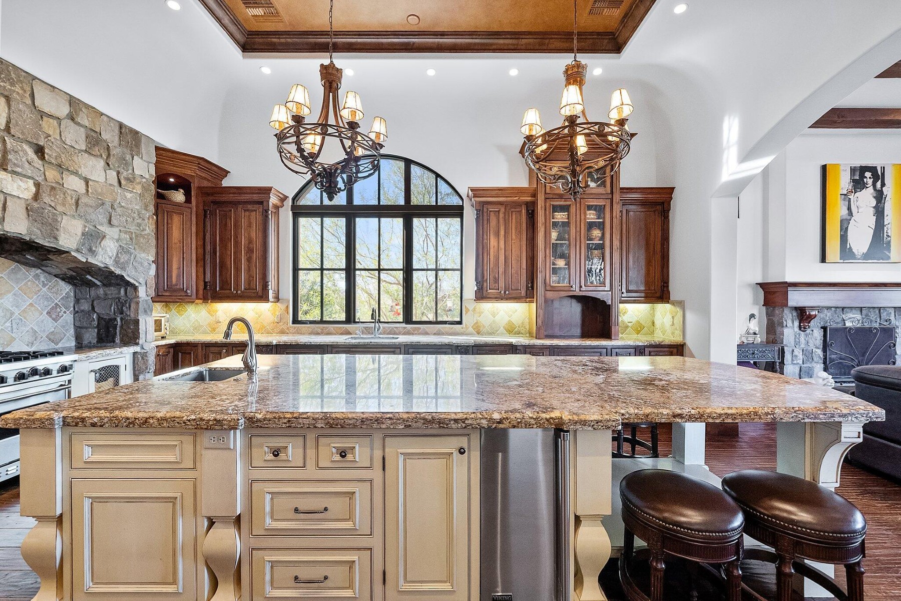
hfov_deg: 104.3
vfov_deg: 81.2
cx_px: 450
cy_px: 300
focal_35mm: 14
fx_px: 350
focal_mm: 14
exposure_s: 1/40
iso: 3200
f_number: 8
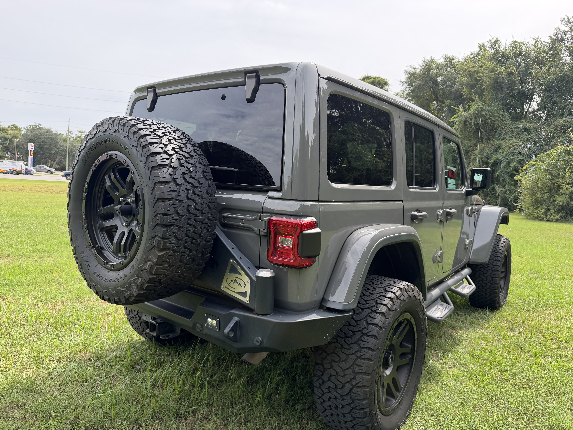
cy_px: 215
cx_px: 286
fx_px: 397
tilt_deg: -5.6
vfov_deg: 56.8
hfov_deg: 71.6
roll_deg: -2.2
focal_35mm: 24
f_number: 1.78
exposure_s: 1/1292
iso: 100
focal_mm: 6.76
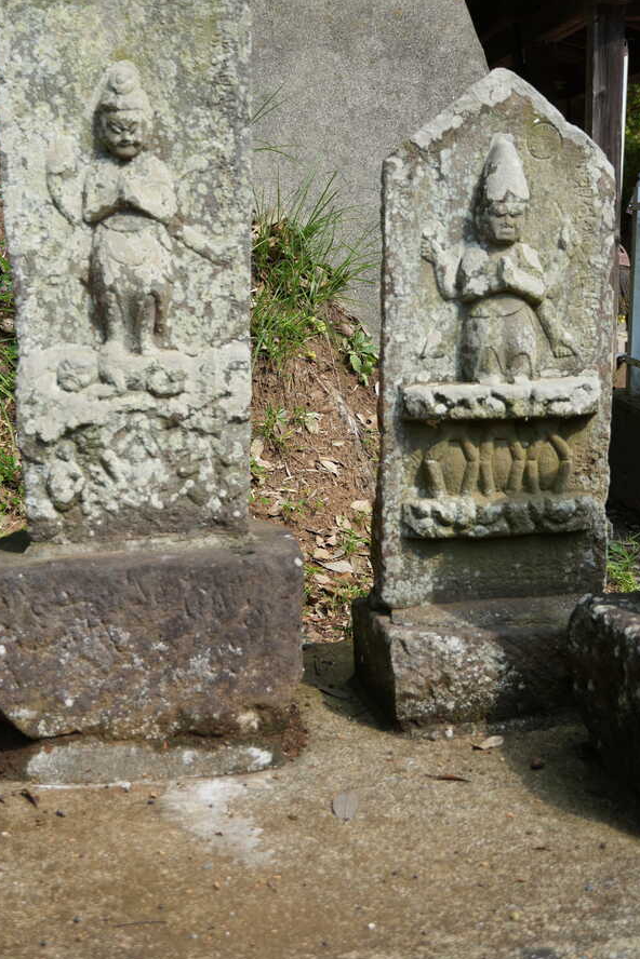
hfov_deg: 25.3
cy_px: 420
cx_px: 321
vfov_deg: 37.1
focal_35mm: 54
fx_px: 1429
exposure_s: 1/160
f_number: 4.5
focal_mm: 31
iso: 100
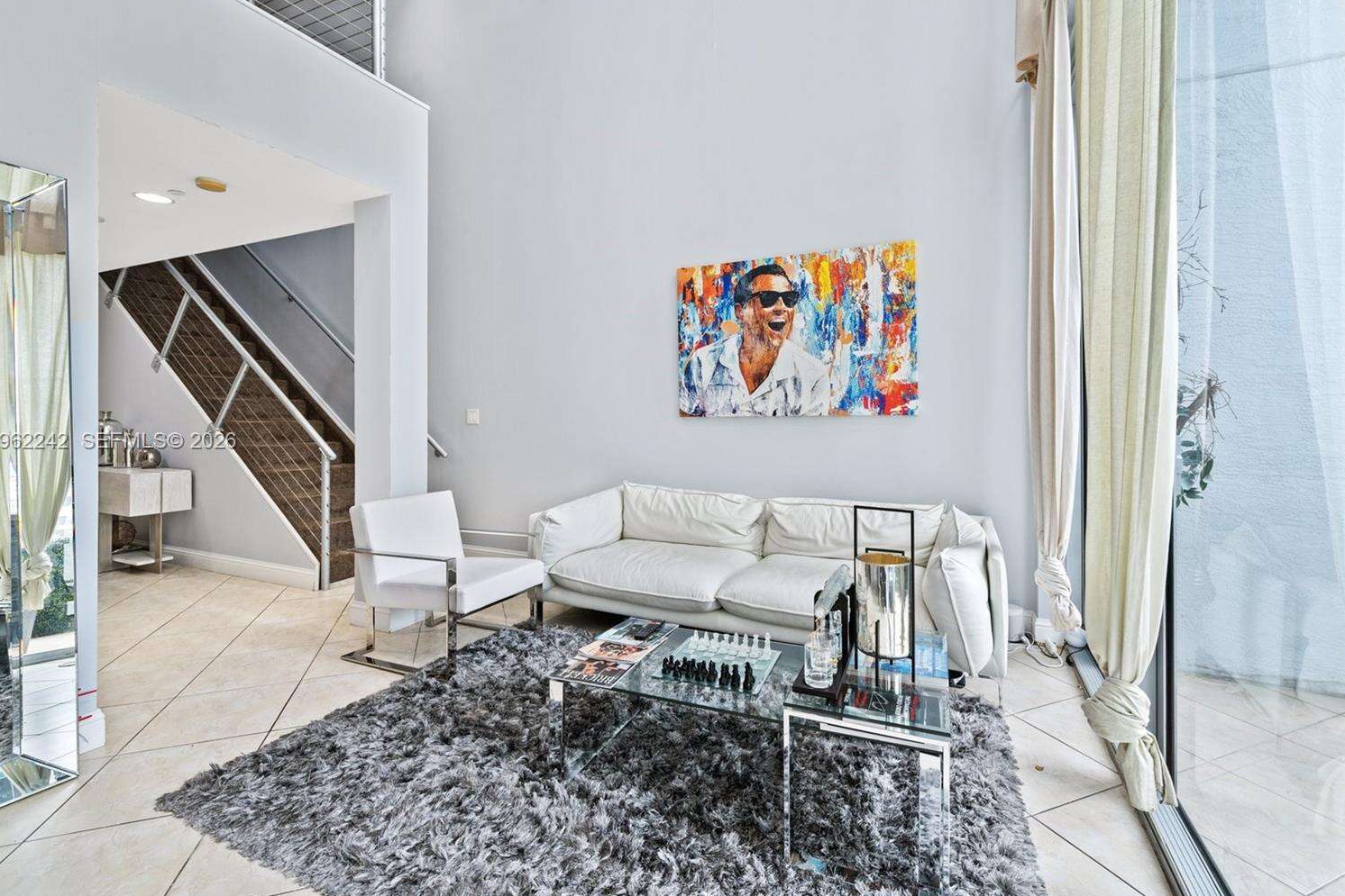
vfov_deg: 77.3
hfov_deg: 100.4
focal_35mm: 15
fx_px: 560
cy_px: 443
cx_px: 677
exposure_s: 1/15
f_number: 8
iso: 200
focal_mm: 14
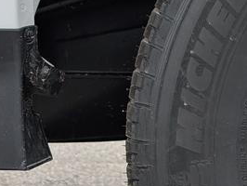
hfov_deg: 14.1
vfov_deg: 12.9
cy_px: 116
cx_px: 508
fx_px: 821
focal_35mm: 115
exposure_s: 1/61.8
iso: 19
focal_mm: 6.9
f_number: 1.68
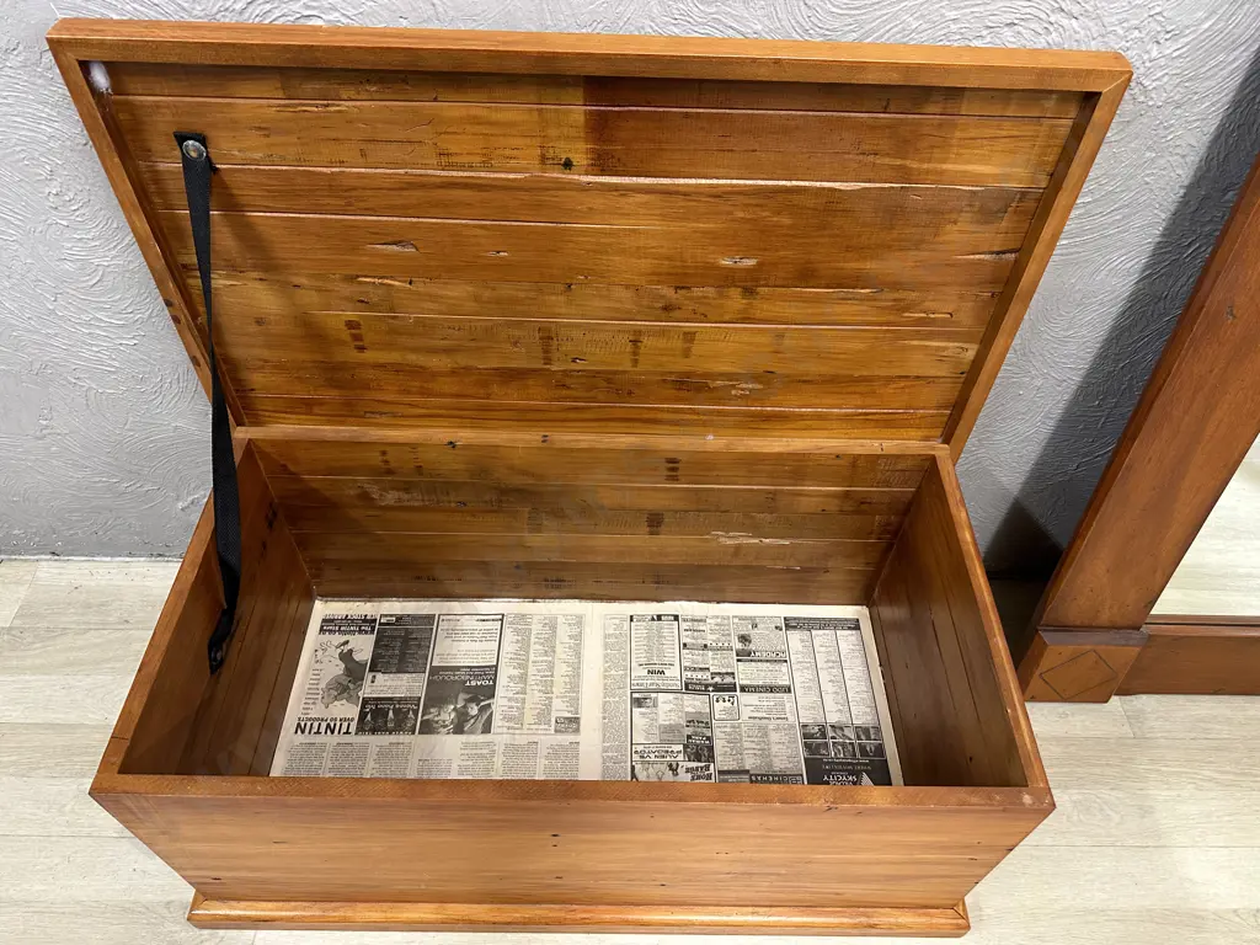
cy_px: 472
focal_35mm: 24
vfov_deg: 56.8
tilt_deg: -49.4
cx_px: 630
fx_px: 874
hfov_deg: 71.6
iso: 250
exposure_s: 1/50
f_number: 1.78
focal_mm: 6.86
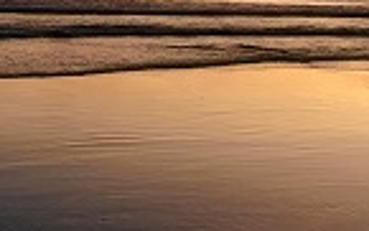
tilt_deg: +1.3
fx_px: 997
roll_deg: -0.5
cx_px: -15
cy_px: -29
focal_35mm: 99
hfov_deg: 20.2
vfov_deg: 13.0
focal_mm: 3.99
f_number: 1.8
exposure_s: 1/17
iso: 40
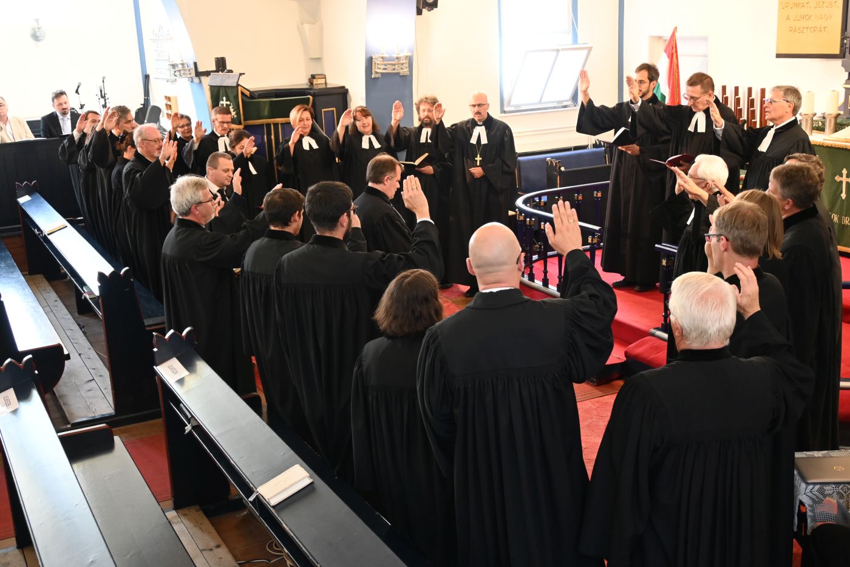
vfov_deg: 31.9
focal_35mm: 42
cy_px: 284
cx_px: 425
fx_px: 991
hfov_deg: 46.4
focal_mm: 28
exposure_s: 1/13
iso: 800
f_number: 4.5
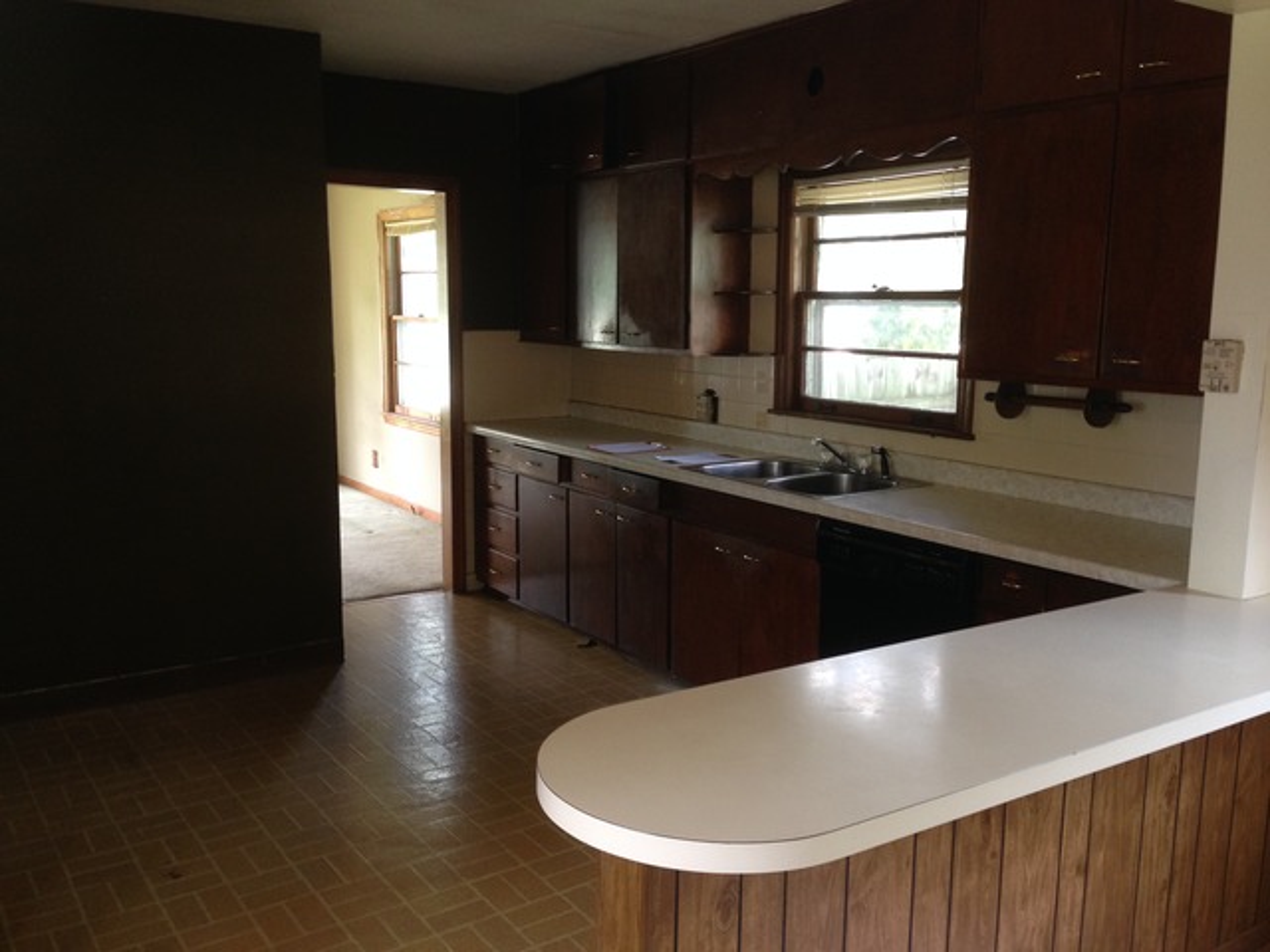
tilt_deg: -7.3
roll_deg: +0.7
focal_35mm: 33
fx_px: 1211
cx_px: 635
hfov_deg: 55.4
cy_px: 476
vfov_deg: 42.9
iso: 100
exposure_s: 1/20
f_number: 2.4
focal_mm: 4.12
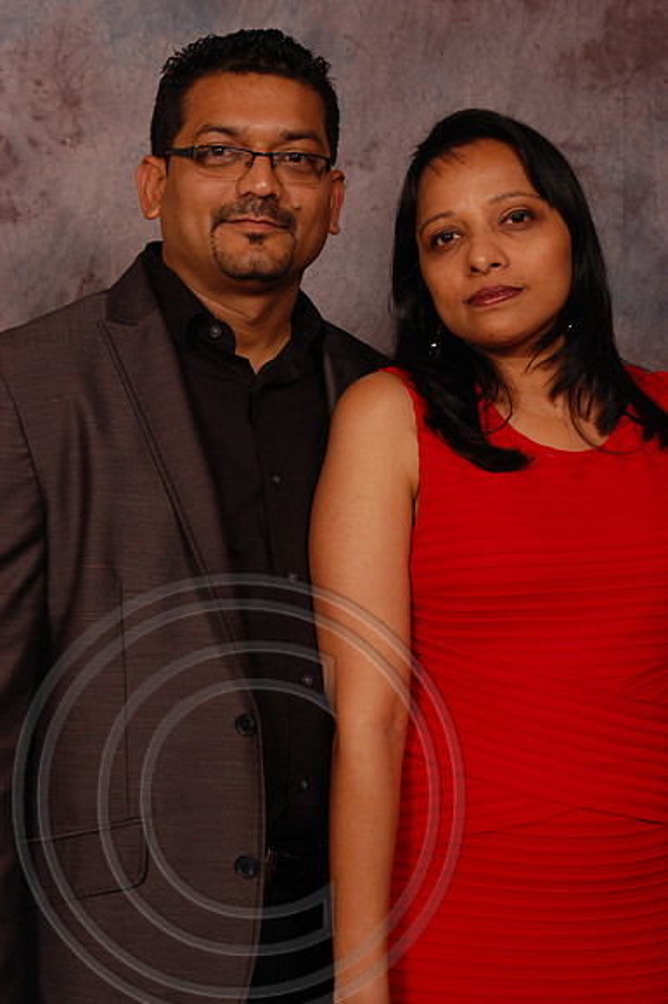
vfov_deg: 27.0
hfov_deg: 18.2
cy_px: 502
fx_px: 2090
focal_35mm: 75
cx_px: 334
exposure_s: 1/200
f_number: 5.6
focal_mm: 50
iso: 400
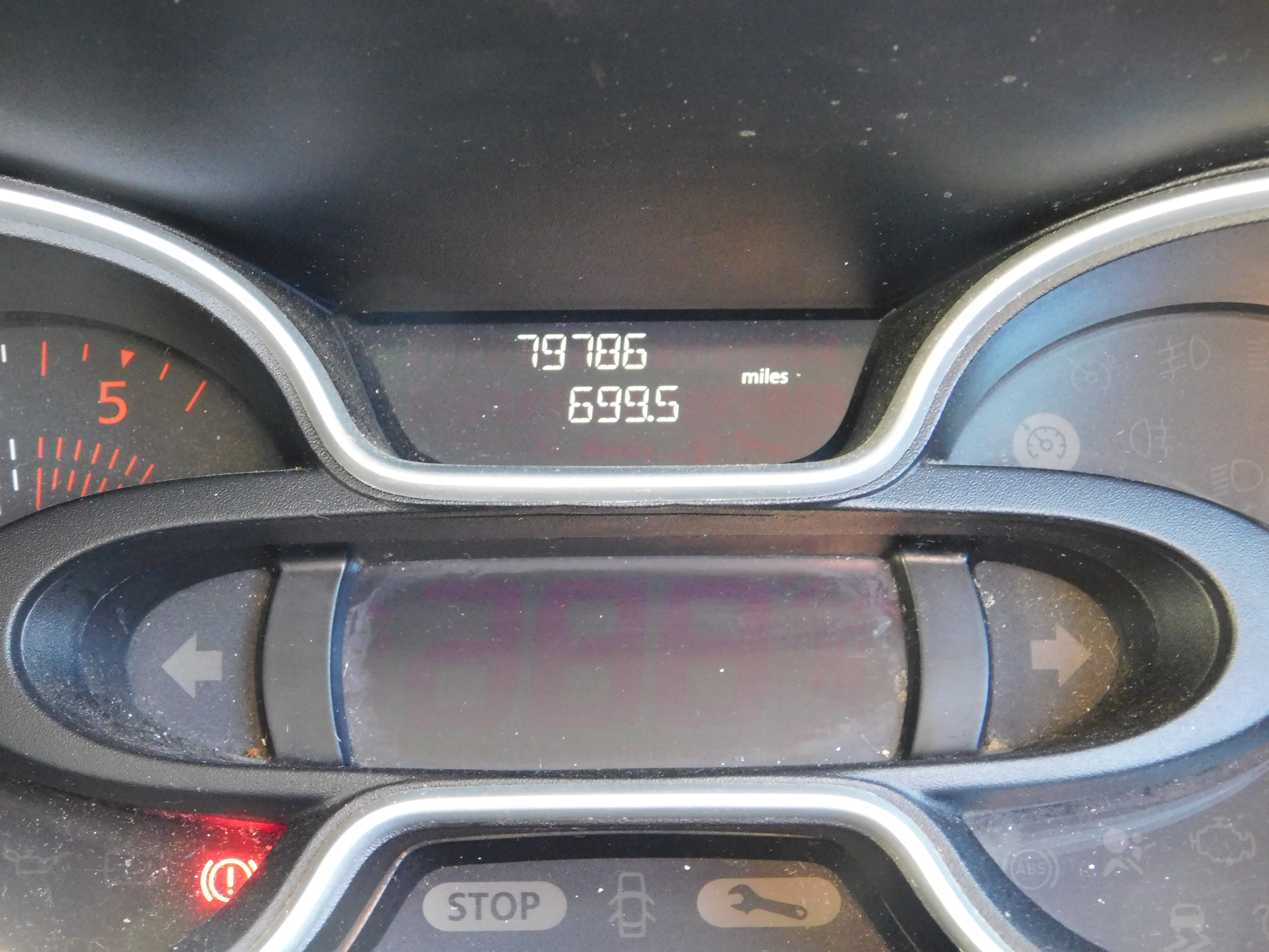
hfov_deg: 24.4
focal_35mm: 80
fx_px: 2933
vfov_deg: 18.4
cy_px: 476
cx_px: 634
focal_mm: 14.2
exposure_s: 1/13
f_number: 4.4
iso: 800
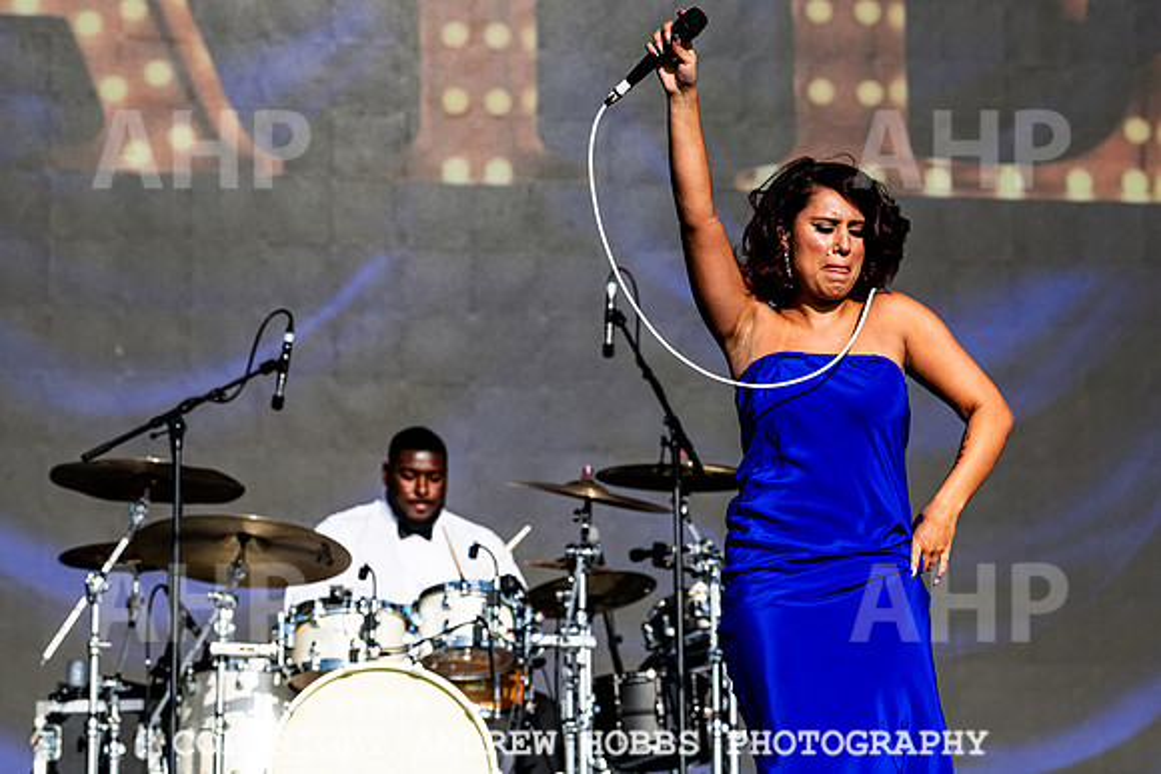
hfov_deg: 15.7
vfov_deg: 10.5
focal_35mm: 130
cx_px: 624
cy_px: 293
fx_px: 4207
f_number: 4.5
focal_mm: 105
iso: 250
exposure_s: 1/8000
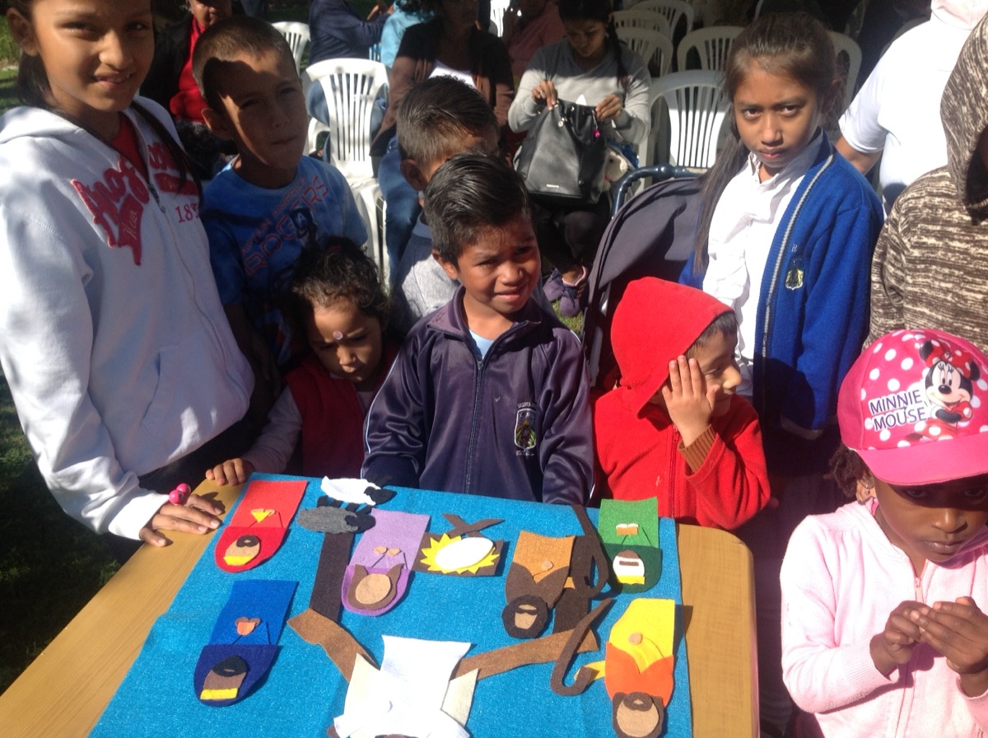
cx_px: 494
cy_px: 369
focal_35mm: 35
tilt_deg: -29.2
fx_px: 997
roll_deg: +0.7
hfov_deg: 52.7
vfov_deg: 40.6
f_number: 2.4
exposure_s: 1/1439
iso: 50
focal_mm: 4.28
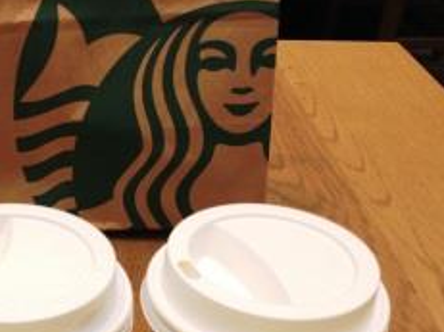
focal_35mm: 68
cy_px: 253
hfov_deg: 28.0
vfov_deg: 21.4
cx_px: 90
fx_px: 872
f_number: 2.4
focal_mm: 4.28
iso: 100
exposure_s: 1/20
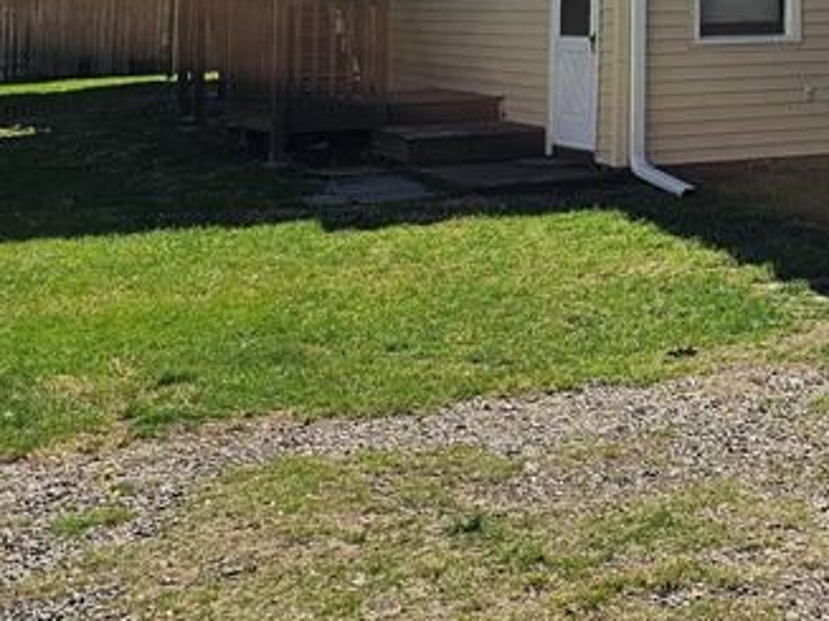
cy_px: -132
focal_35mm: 72
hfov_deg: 25.0
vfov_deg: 19.2
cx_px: 928
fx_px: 1724
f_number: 1.7
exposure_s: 1/868
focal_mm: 6.3
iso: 10
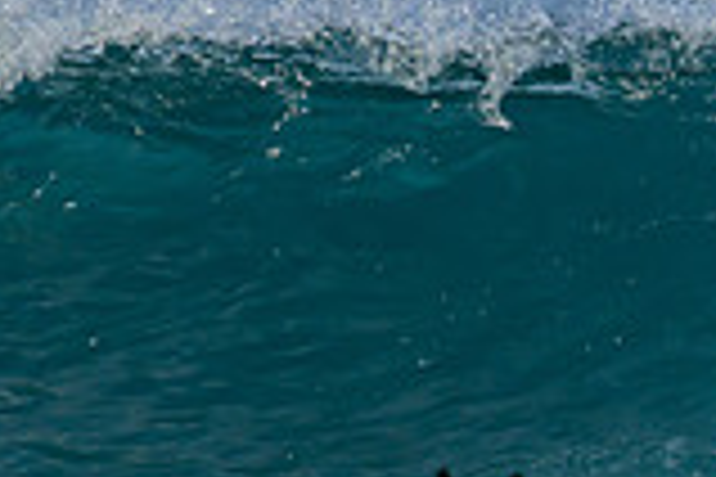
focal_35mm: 3062
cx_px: 1172
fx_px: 60895
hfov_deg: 0.7
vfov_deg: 0.4
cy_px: 322
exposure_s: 1/1600
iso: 1000
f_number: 11
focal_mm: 680
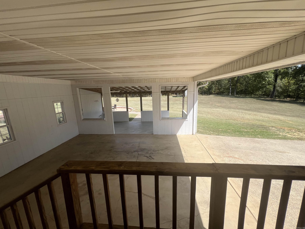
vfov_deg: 89.9
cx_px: 152
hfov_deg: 106.2
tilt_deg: -11.3
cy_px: 114
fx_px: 115
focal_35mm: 13
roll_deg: +2.0
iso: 32
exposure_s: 1/1096
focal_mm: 1.57
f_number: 1.8
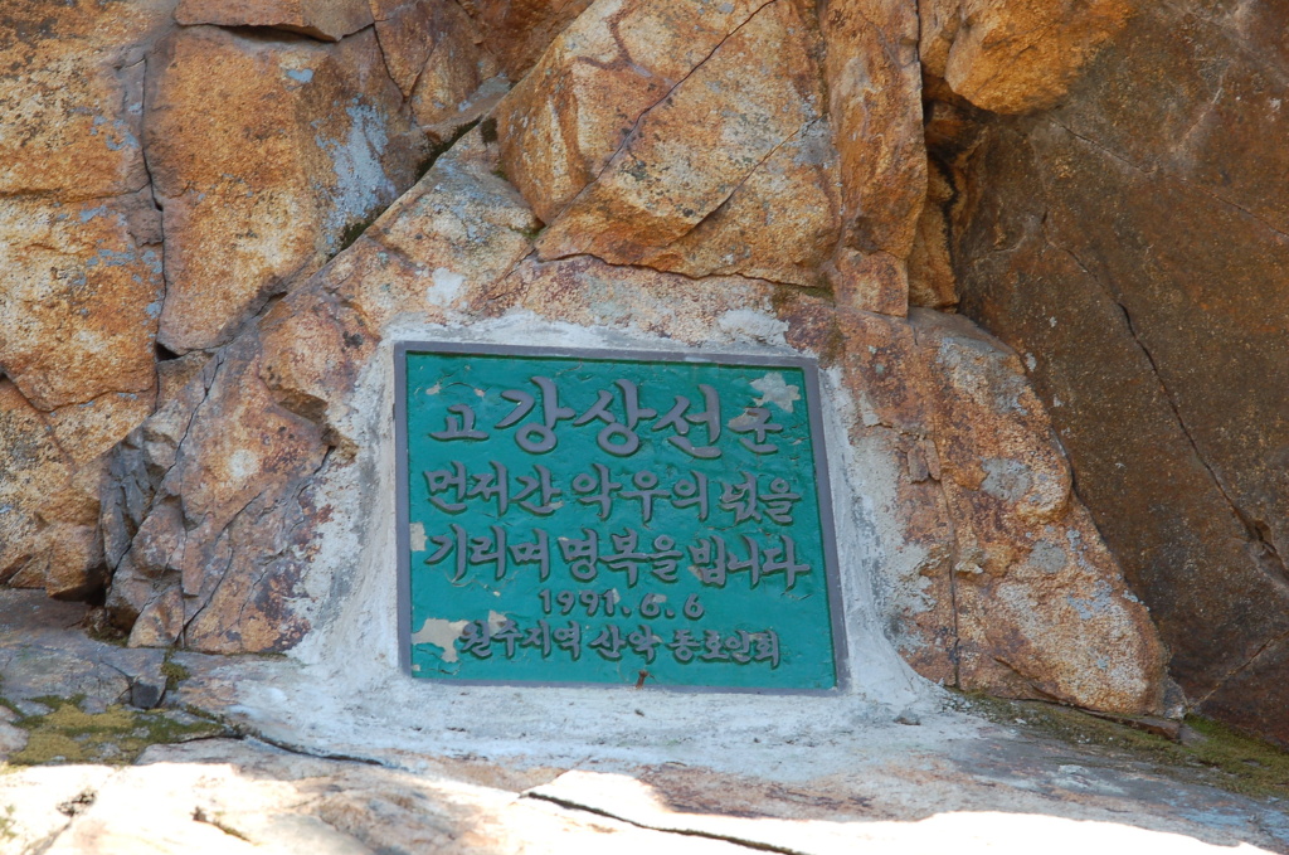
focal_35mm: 105
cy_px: 428
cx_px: 644
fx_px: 3753
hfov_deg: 19.5
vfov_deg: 13.0
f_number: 8
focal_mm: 70
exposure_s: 1/80
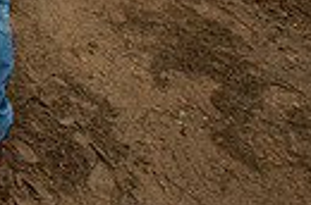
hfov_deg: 20.0
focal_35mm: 76
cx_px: -239
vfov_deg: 14.7
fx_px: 655
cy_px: -205
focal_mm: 17
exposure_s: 1/125
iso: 125
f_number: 5
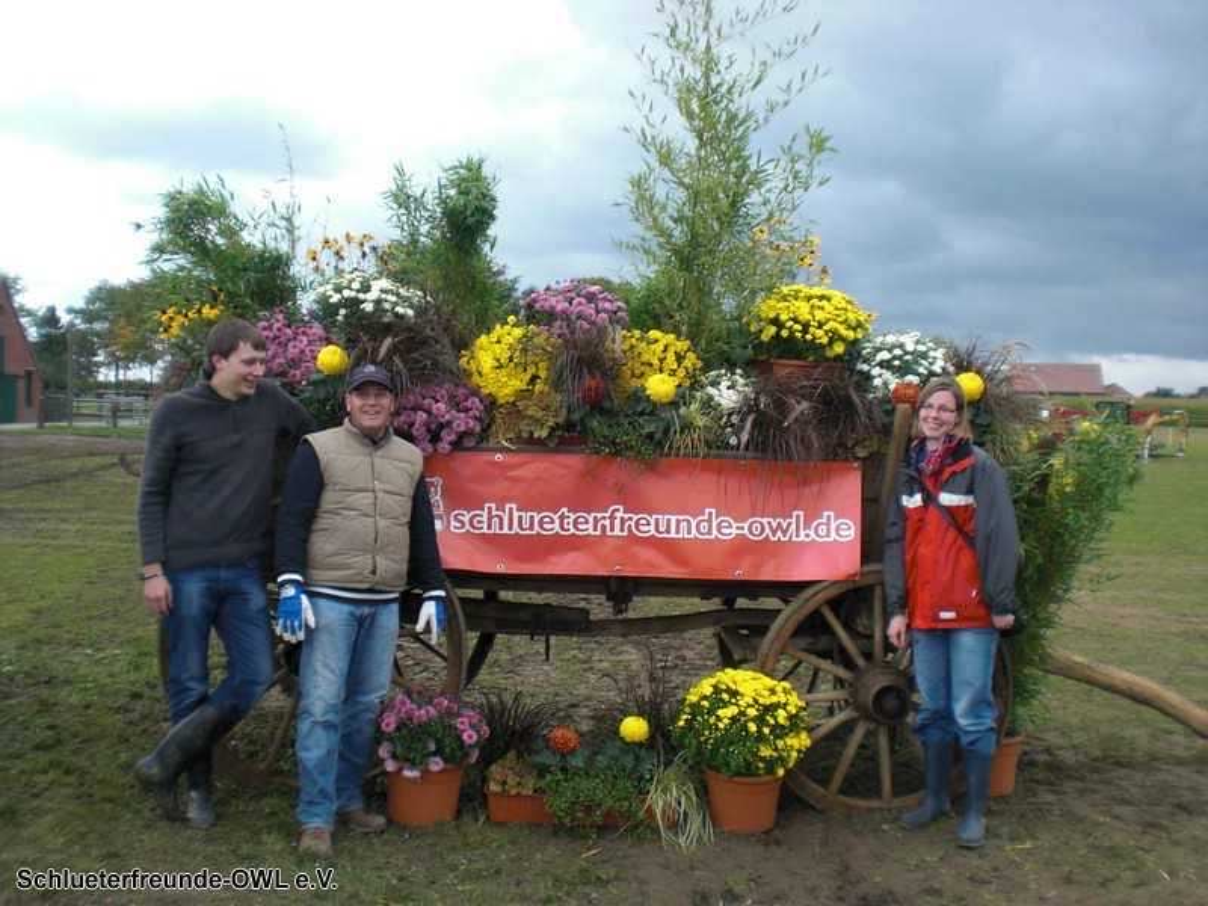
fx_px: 1326
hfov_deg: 49.0
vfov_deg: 37.7
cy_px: 453
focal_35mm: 38
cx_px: 604
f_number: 3.1
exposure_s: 1/200
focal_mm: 6.3
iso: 64
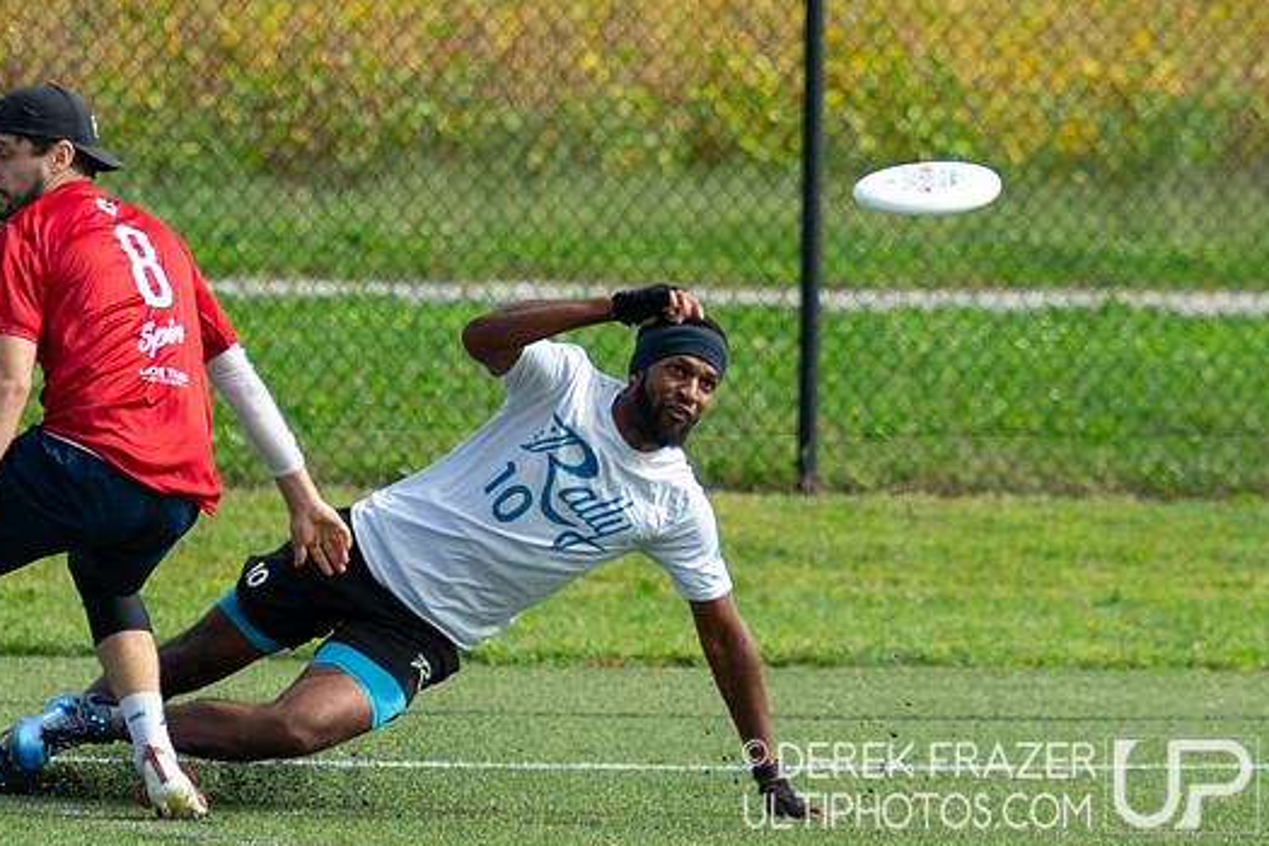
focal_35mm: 491
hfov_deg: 4.2
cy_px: 170
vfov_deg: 2.8
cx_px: 736
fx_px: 17306
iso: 560
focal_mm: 250
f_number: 5.6
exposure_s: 1/2000
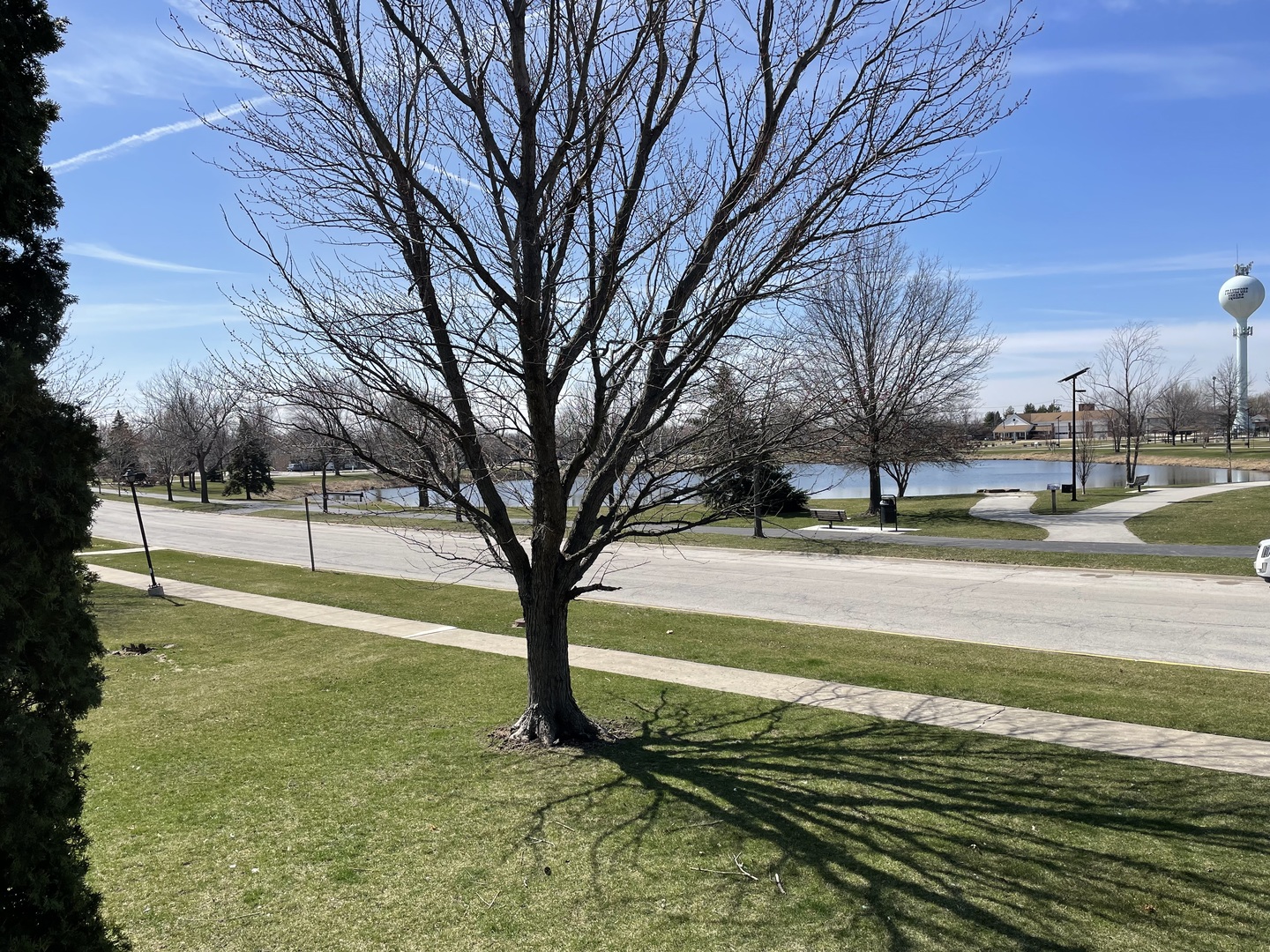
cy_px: 476
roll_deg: +1.6
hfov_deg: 67.3
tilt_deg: -2.8
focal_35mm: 26
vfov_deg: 53.1
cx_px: 635
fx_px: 954
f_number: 1.6
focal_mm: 4.2
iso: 32
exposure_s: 1/3731
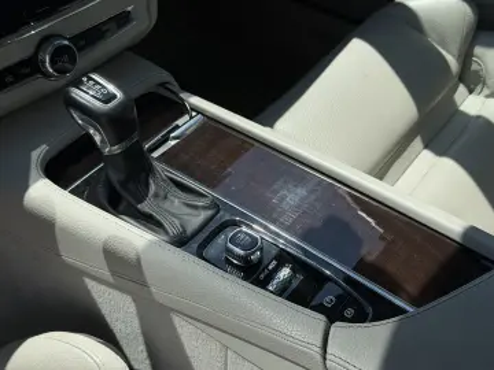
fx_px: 685
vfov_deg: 30.3
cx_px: 247
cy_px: 185
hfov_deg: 39.7
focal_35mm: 48
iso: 64
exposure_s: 1/4587
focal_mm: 6.76
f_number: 1.78
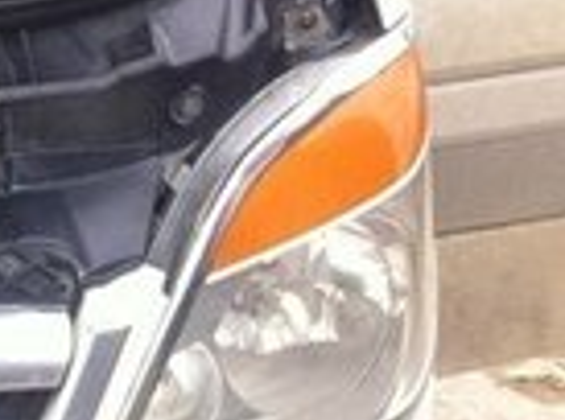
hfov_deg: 10.6
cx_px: -639
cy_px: -208
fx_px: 2751
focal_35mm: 169
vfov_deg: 8.5
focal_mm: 3.85
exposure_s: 1/147
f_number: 2.8
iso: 80
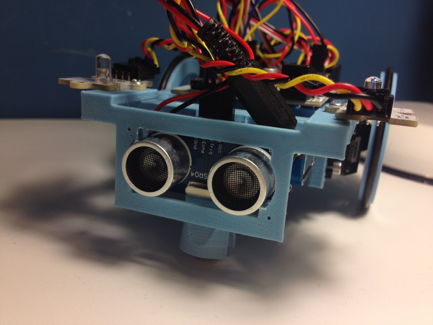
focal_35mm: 35
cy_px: 162
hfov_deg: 52.6
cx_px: 216
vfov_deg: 40.7
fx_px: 438
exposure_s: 1/60
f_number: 2.4
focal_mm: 4.28
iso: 50
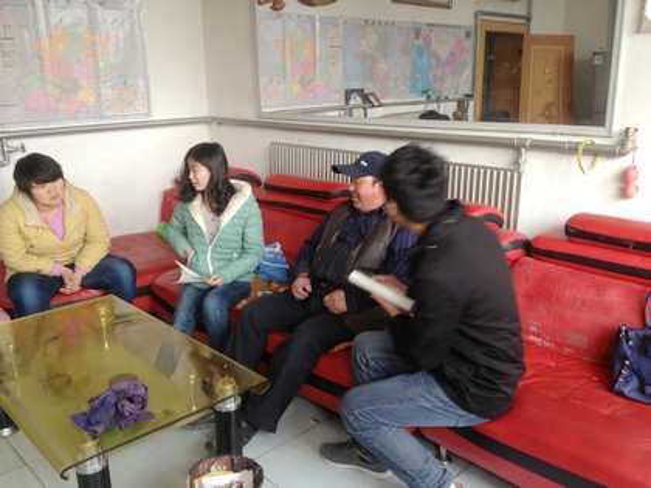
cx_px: 326
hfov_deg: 52.6
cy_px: 244
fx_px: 658
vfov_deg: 40.7
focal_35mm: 35
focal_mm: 4.28
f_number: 2.4
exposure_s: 1/20
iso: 50
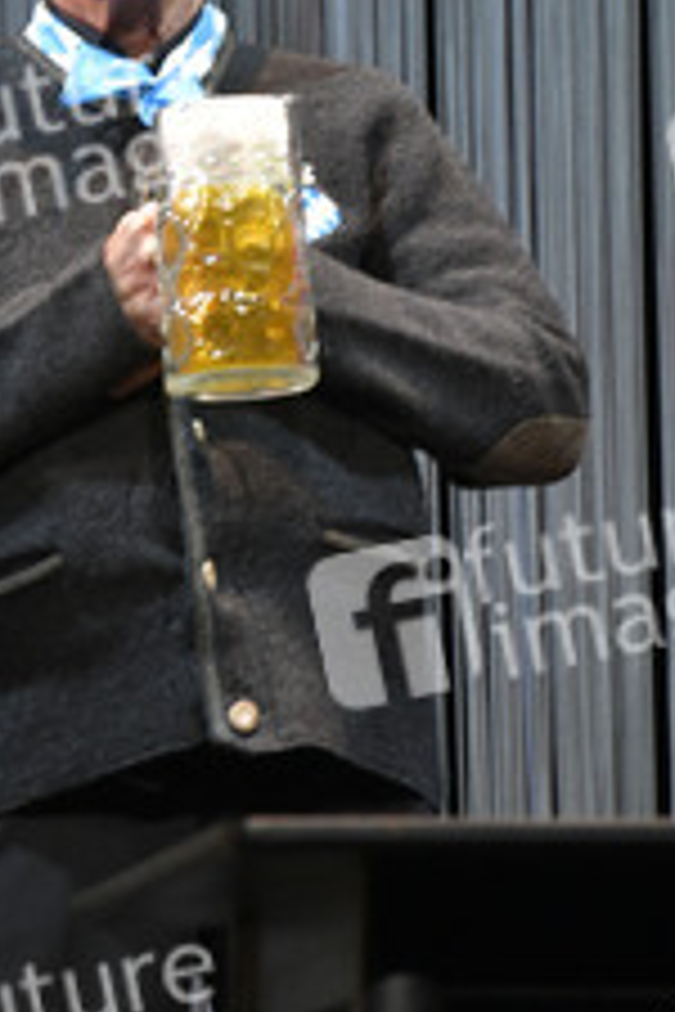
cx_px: 130
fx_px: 10012
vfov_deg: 5.8
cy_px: 378
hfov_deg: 3.9
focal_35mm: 356
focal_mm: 200
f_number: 6.3
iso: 2500
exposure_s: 1/160
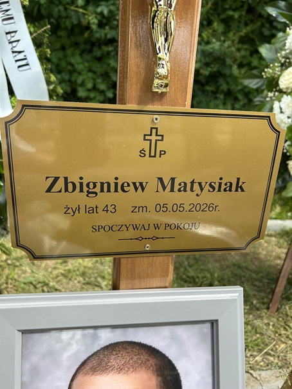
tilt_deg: -22.5
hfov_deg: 53.1
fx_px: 292
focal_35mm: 26
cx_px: 146
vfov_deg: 67.3
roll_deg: -4.8
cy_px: 194
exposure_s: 1/797
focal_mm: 5.7
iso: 50
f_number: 1.5
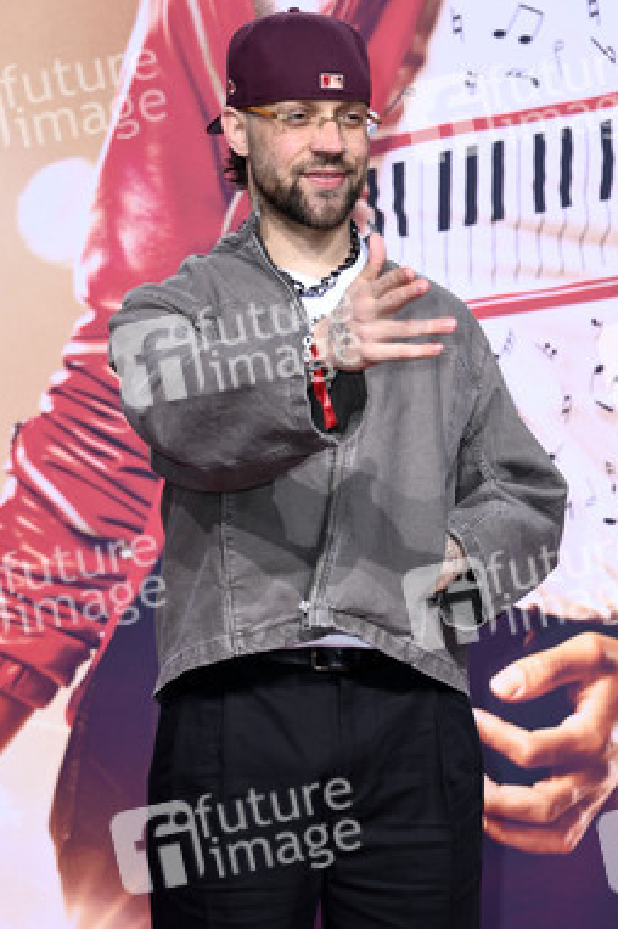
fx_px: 2837
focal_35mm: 110
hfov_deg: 12.4
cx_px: 307
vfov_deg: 18.6
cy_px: 472
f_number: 5.6
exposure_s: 1/250
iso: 400
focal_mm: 105
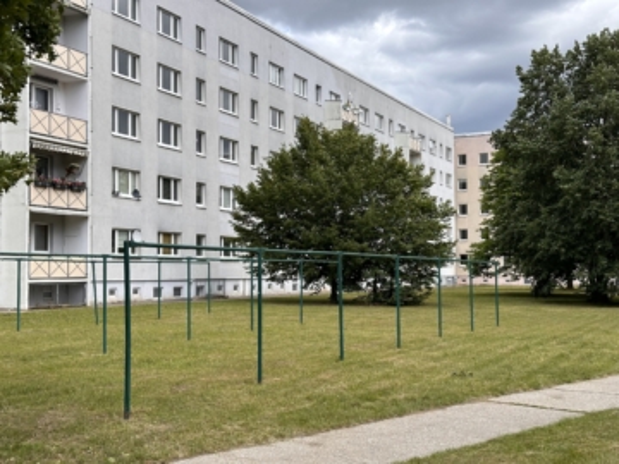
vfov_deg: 30.3
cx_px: 310
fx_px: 858
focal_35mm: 48
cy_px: 232
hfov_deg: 39.7
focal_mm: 6.86
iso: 64
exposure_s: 1/2114
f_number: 1.78
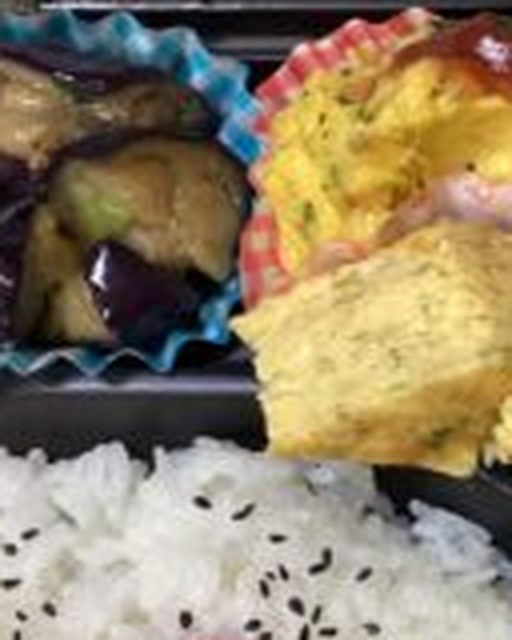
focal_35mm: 71
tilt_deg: -75.3
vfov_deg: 26.4
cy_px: 482
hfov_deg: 20.7
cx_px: 542
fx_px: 1345
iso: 200
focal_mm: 3.3
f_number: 2.4
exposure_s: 1/60
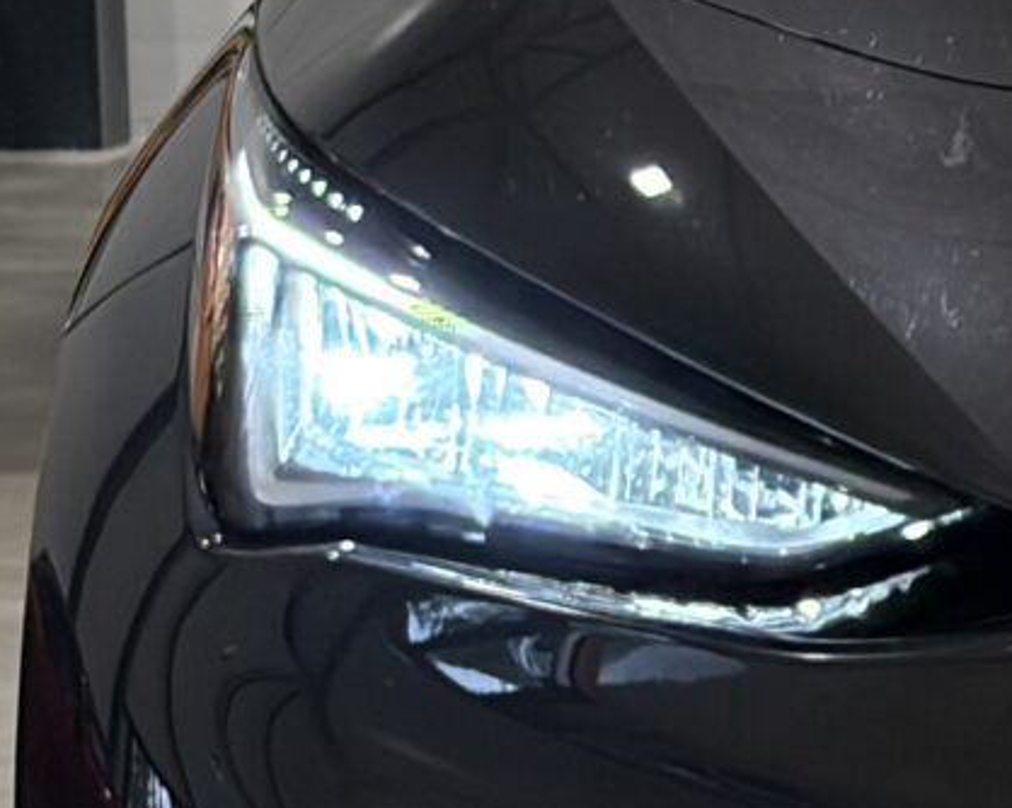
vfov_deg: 5.0
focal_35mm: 311
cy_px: 706
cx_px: 2126
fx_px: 9311
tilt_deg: -7.7
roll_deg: +0.4
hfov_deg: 6.0
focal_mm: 5.96
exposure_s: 1/100
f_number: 1.6
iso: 100
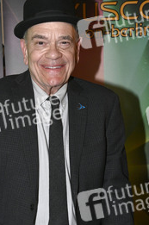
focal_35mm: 69
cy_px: 158
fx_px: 430
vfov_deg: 29.0
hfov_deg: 19.6
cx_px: 43
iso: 3200
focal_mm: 45
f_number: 5.6
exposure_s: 1/250
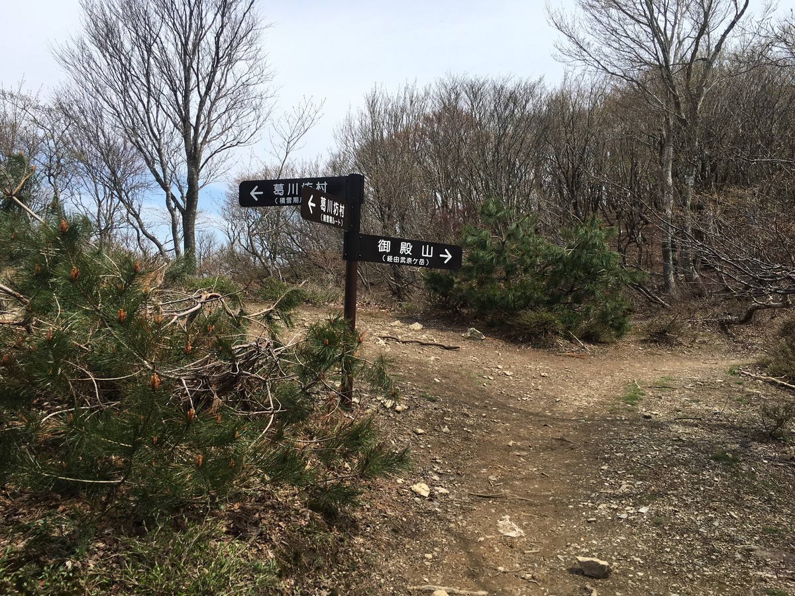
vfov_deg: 48.2
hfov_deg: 61.7
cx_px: 398
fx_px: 666
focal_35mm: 29
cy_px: 298
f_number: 2.2
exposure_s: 1/1261
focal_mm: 4.15
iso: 25
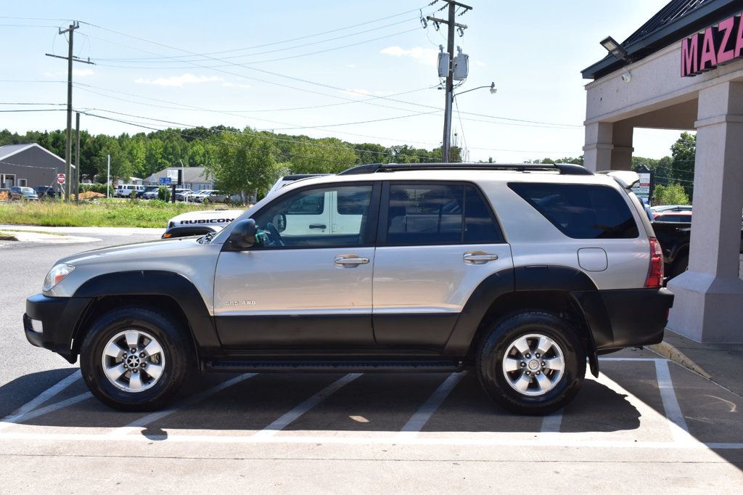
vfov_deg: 31.9
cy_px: 248
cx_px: 372
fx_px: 867
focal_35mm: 42
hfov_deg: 46.4
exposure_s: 1/320
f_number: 11
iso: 400
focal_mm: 28
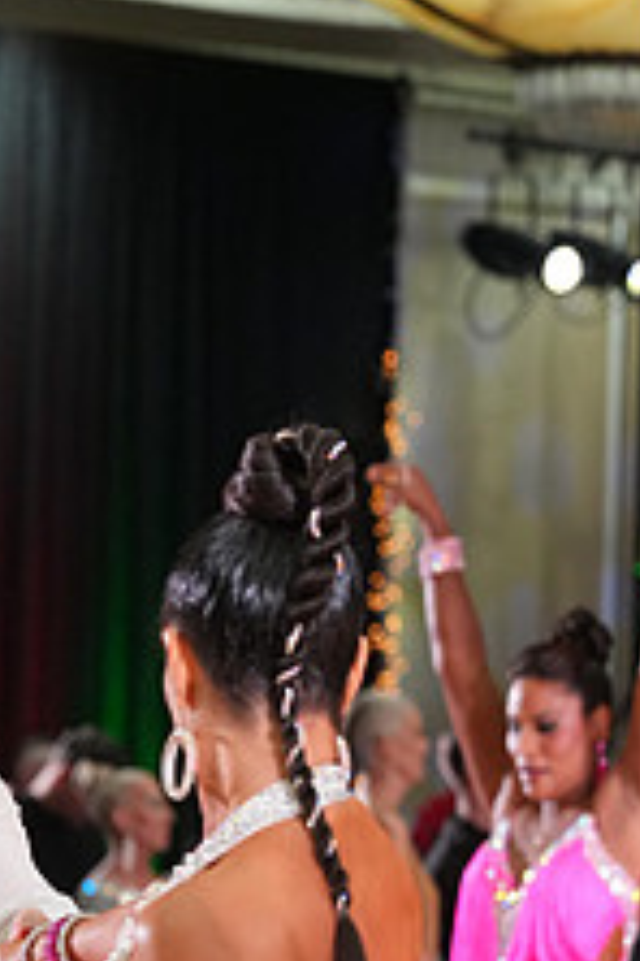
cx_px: -58
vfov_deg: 6.7
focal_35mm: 306
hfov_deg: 4.5
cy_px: 1229
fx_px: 8159
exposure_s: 1/200
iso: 2500
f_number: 5
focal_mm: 117
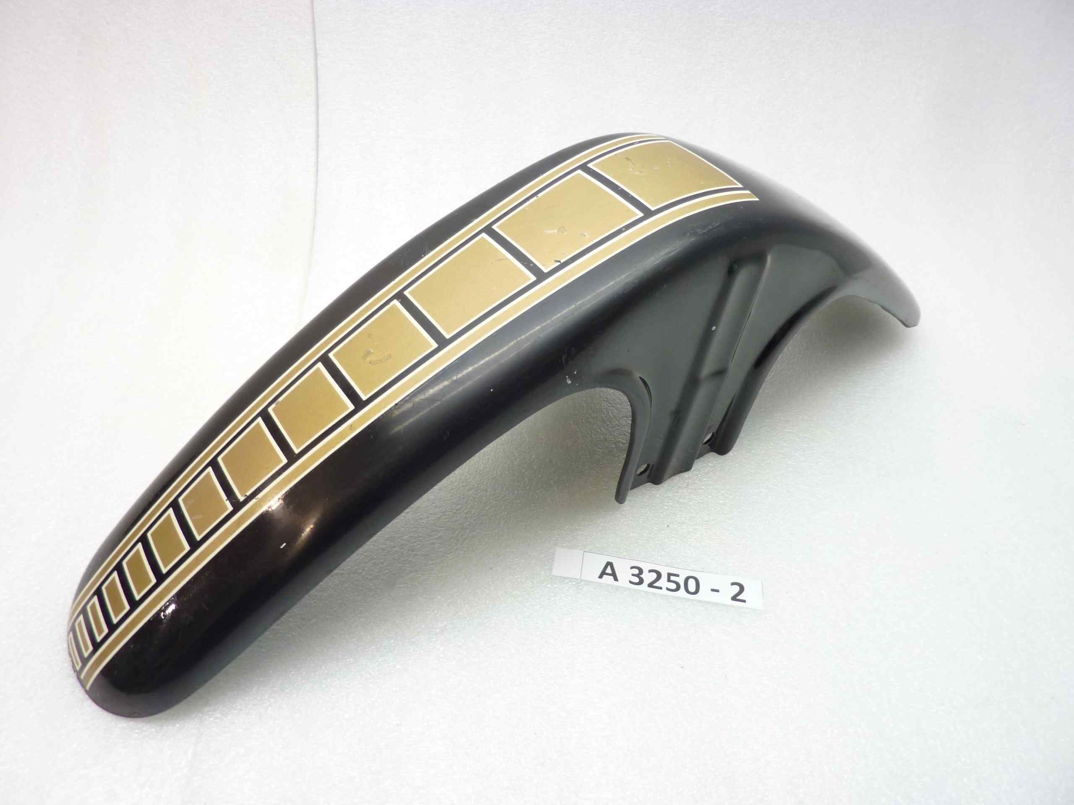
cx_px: 537
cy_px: 402
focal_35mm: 25
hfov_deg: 69.4
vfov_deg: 54.9
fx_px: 776
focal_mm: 4.1
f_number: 3.3
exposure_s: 1/10
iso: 80
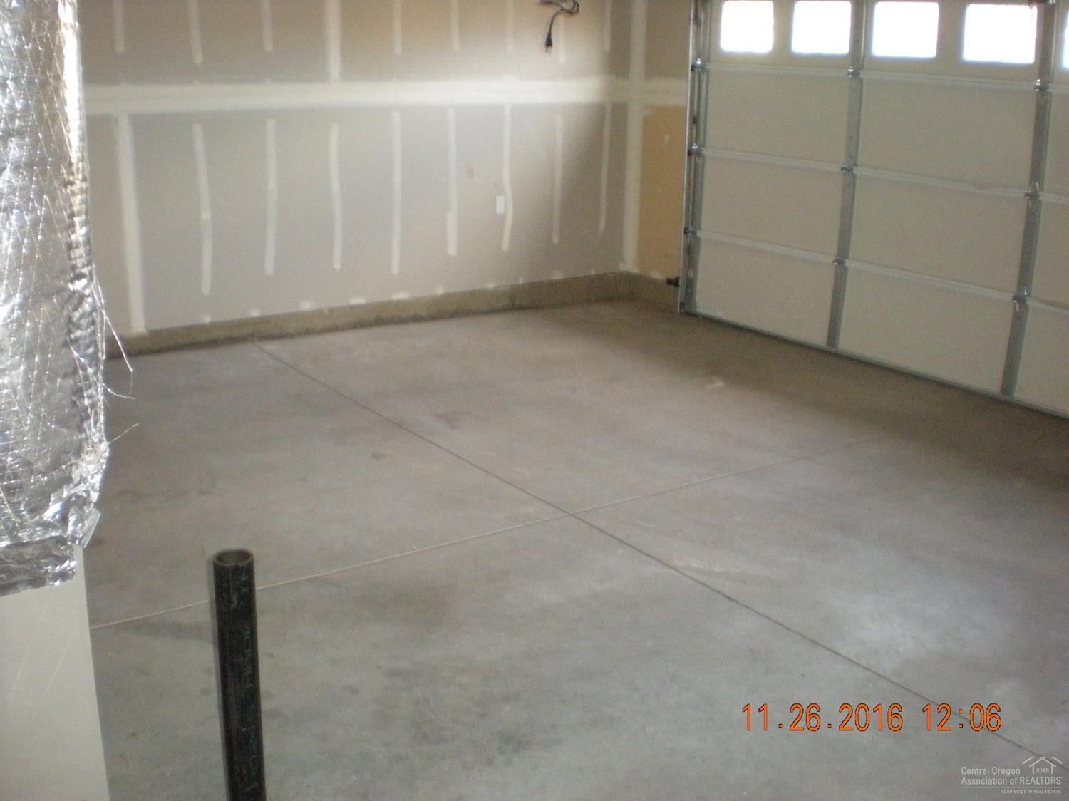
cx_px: 534
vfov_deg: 37.7
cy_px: 400
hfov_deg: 49.0
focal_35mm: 38
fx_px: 1173
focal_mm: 6.3
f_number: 3.1
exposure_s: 1/60
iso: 531
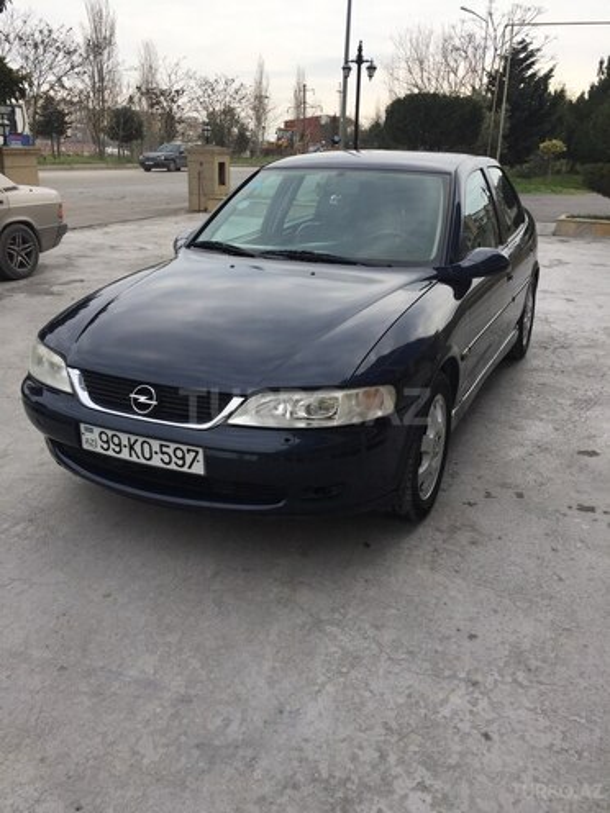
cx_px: 305
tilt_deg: -20.7
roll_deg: -1.7
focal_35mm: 29
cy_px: 406
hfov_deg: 48.2
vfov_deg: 61.7
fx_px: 681
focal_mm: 4.15
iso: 32
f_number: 2.2
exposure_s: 1/335
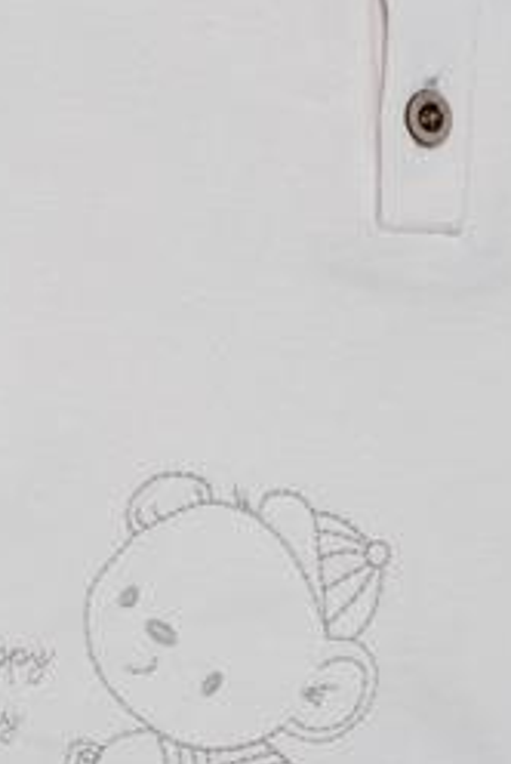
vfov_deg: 16.0
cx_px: 231
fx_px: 2718
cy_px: 373
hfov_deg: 10.7
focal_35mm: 128
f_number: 4
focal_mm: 35
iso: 1250
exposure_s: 1/500
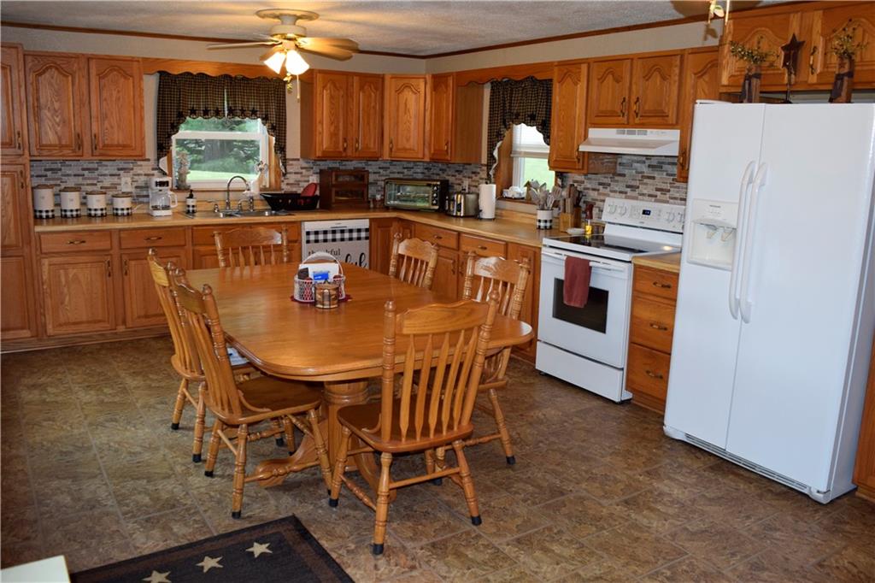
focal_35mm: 30
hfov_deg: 61.9
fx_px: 729
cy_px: 292
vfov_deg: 43.6
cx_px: 438
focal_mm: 20
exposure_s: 1/100
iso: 800
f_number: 5
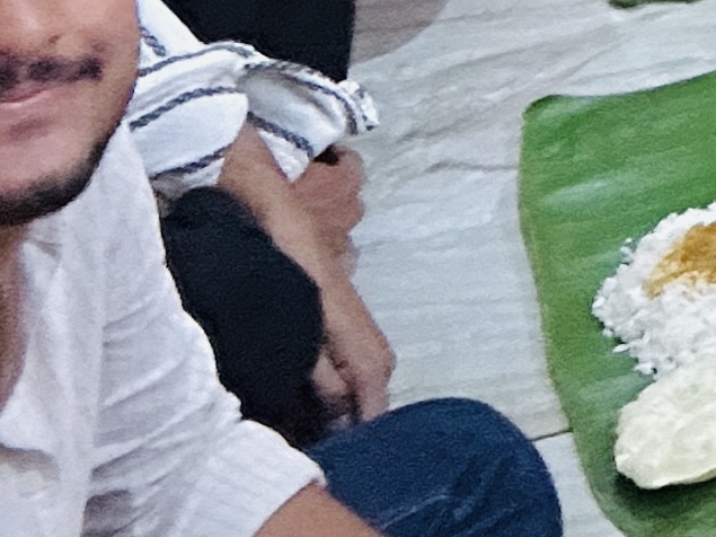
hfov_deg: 11.3
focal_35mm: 146
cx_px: 1716
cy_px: -607
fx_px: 3019
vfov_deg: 9.4
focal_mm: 2.69
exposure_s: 1/25
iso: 500
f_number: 1.9
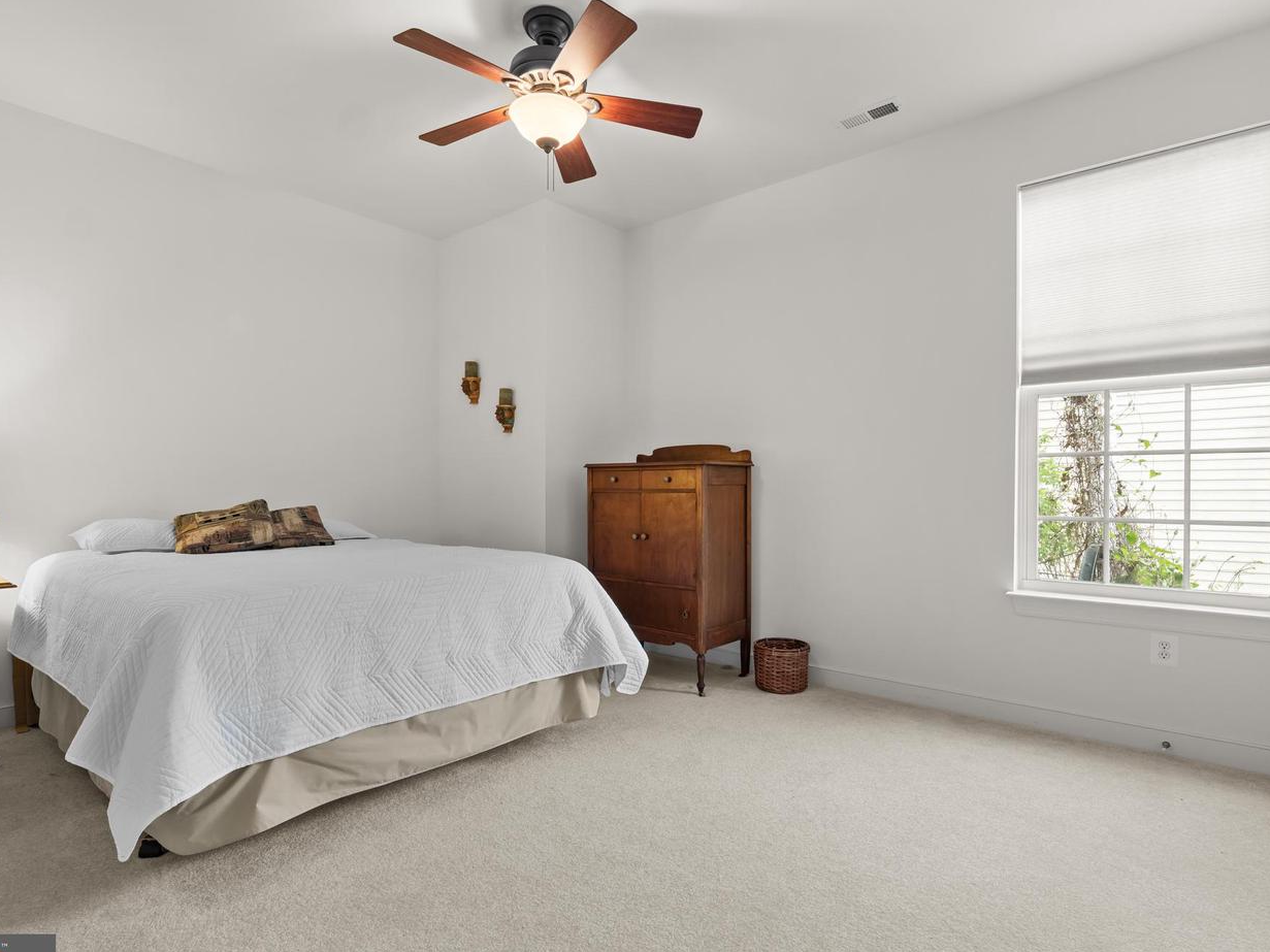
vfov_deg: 70.4
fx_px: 675
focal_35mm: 18
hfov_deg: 86.5
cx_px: 638
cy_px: 492
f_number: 7.1
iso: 250
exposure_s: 1.3
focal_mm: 10.9
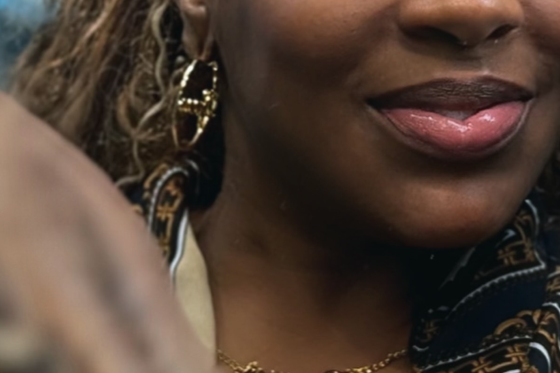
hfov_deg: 12.1
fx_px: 2629
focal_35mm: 169
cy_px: 103
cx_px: 504
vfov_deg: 8.1
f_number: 1.78
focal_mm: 6.76
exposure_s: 1/206
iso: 160
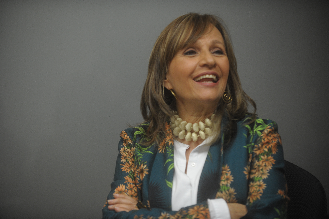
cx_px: 164
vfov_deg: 11.0
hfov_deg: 16.4
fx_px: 1142
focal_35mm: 125
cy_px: 110
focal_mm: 125
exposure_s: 1/320
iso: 1600
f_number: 2.8
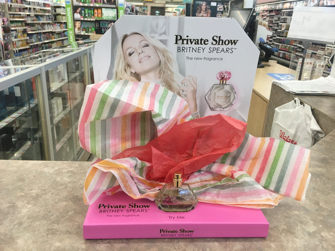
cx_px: 168
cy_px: 126
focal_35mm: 29
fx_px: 281
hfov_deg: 61.7
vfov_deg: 48.2
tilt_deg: -20.0
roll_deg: -2.3
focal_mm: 4.15
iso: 32
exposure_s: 1/30
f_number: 2.2
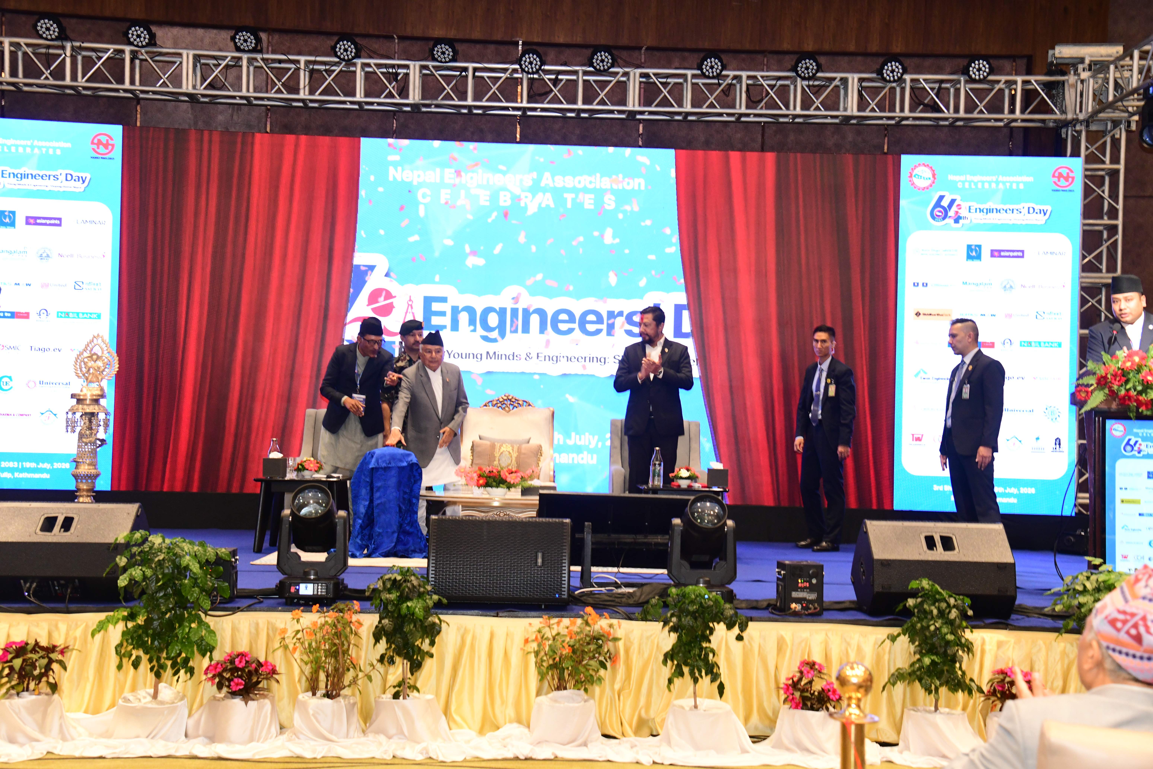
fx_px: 1537
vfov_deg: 28.1
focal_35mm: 48
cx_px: 576
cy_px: 384
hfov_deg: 41.1
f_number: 5
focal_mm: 48
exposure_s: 1/60
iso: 2500
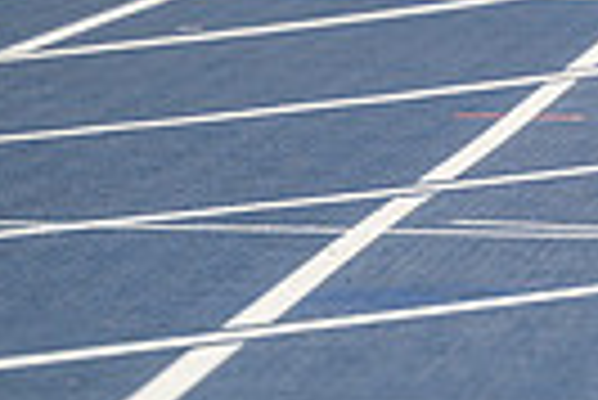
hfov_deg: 3.6
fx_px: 9429
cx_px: 1223
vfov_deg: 2.4
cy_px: 712
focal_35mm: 567
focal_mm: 130
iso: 200
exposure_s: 1/400
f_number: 4
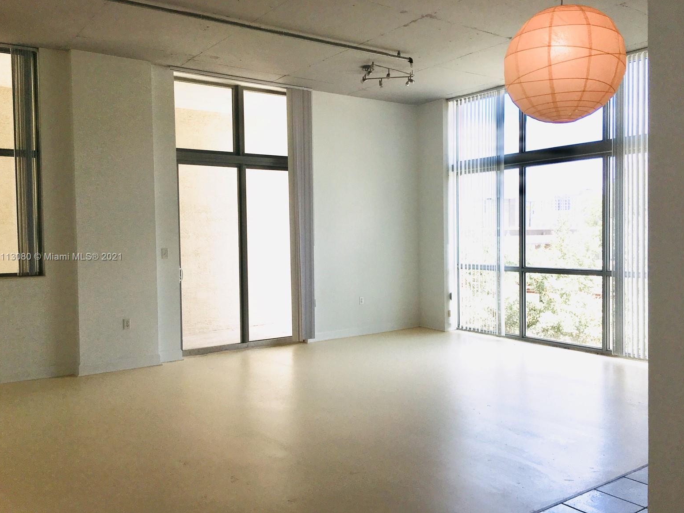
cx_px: 335
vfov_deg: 46.8
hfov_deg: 60.0
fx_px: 593
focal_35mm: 30
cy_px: 257
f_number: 2.2
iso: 25
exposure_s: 1/444
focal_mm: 4.15
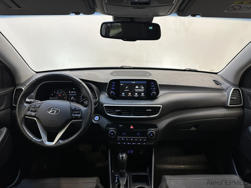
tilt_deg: -17.8
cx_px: 126
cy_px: 94
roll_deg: -0.2
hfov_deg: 71.6
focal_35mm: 24
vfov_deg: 56.8
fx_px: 174
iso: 200
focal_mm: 6.86
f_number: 1.78
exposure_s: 1/79
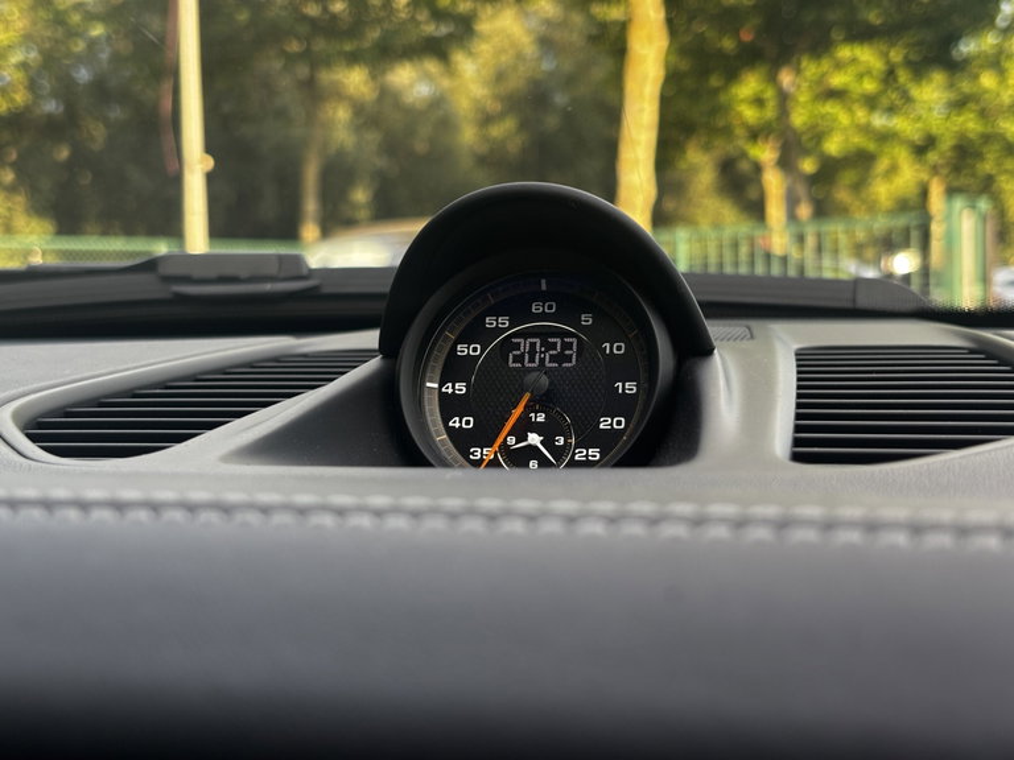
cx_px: 507
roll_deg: +1.1
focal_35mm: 52
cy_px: 380
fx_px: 1523
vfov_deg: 28.0
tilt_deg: -2.6
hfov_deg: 36.8
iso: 32
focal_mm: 5.96
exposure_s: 1/65
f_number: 1.6
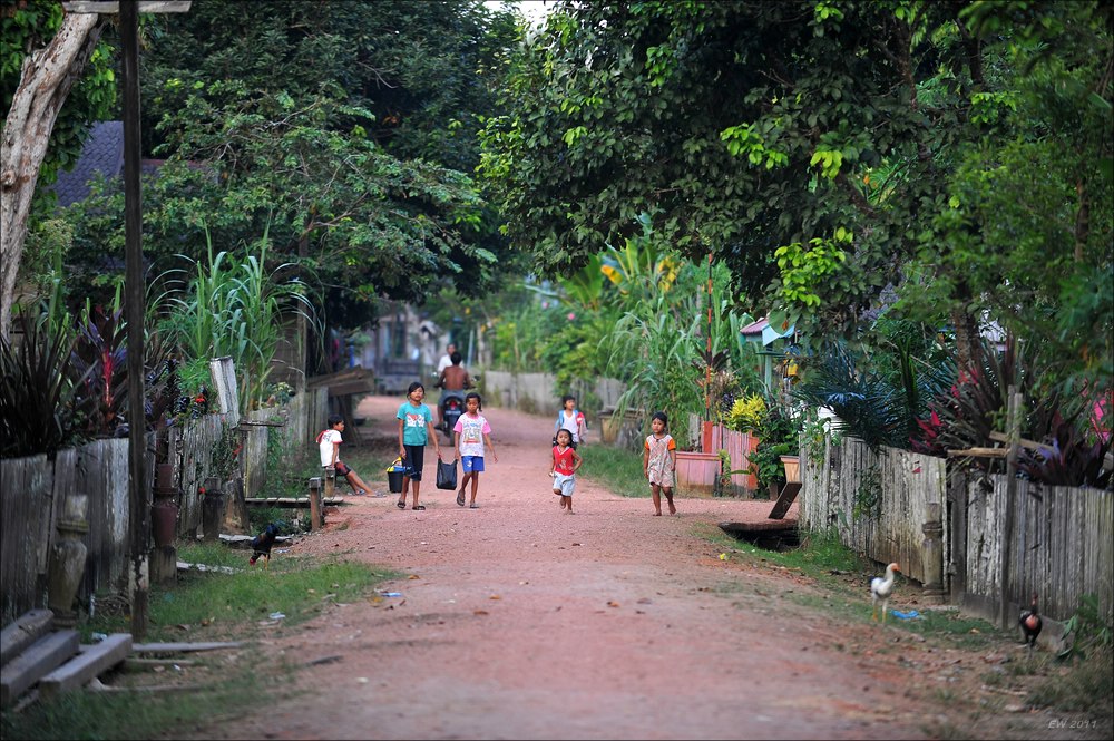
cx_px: 557
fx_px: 6184
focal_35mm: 200
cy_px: 370
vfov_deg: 6.9
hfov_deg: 10.3
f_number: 2.8
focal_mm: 200
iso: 640
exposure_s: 1/640
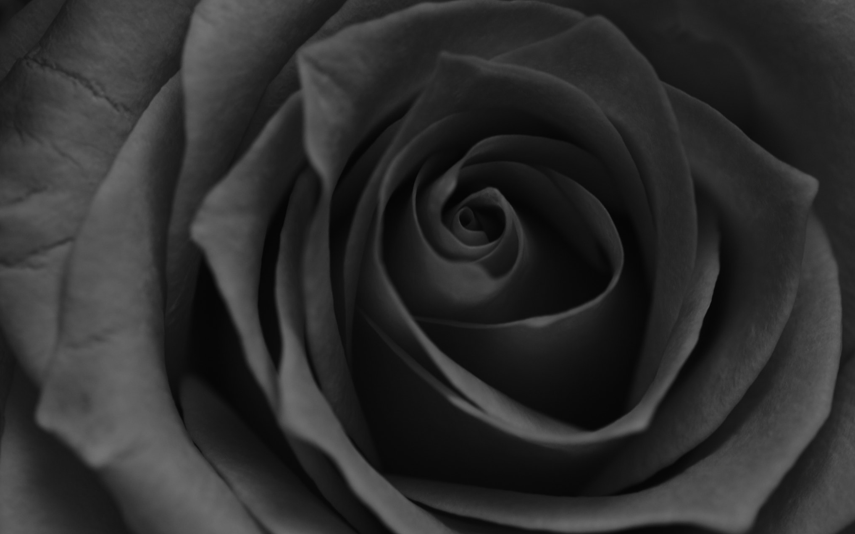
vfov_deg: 8.1
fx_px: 3764
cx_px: 428
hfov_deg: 13.0
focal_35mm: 162
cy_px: 251
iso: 400
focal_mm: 105
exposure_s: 1/80
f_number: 6.3
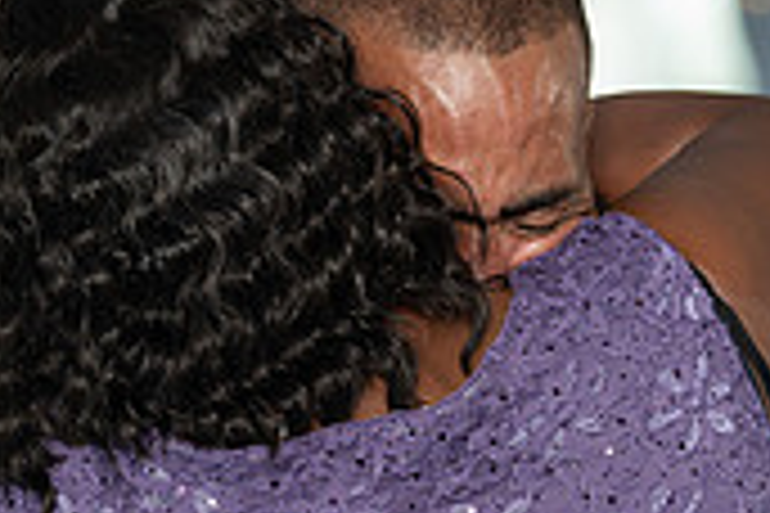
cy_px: 412
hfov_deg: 4.9
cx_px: 356
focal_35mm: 423
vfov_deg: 3.2
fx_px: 9047
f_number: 4
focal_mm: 124
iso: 320
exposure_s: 1/200
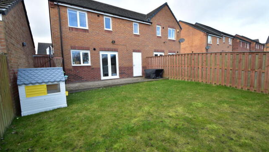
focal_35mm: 16
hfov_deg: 99.4
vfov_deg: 67.1
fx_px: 114
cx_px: 134
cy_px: 77
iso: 320
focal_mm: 10
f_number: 10
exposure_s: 1/200
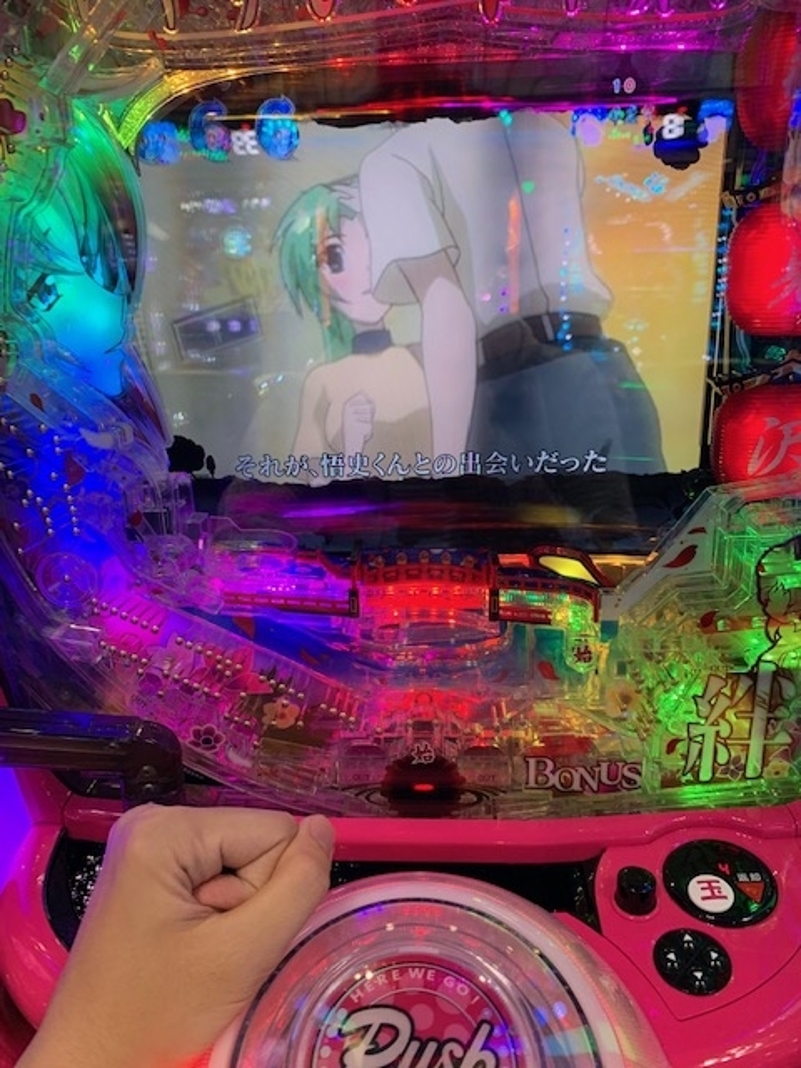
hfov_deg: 53.1
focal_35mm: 26
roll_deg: +2.9
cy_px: 534
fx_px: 802
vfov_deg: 67.3
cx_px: 400
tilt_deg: -18.3
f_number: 1.8
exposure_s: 1/112
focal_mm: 4.25
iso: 80
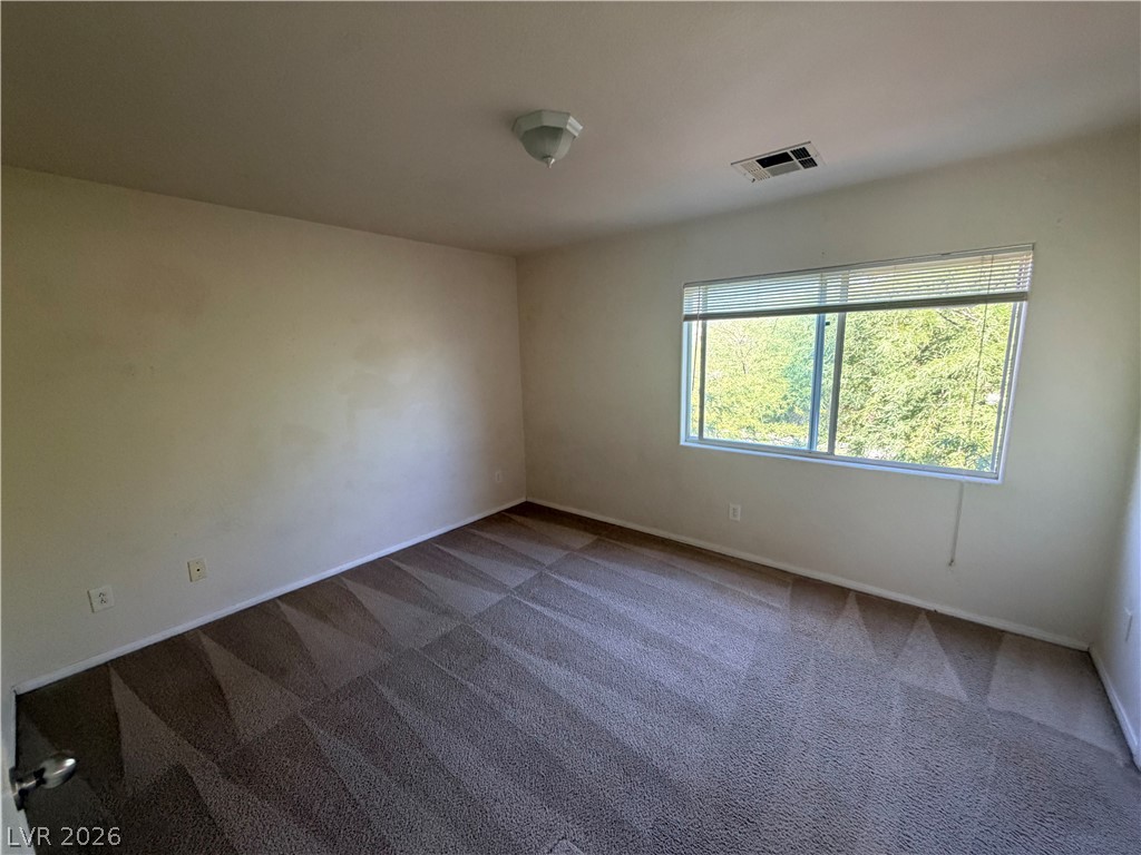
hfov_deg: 102.1
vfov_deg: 85.7
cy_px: 428
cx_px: 570
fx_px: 461
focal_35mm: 14
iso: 250
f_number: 2.2
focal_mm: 2.22
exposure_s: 1/121
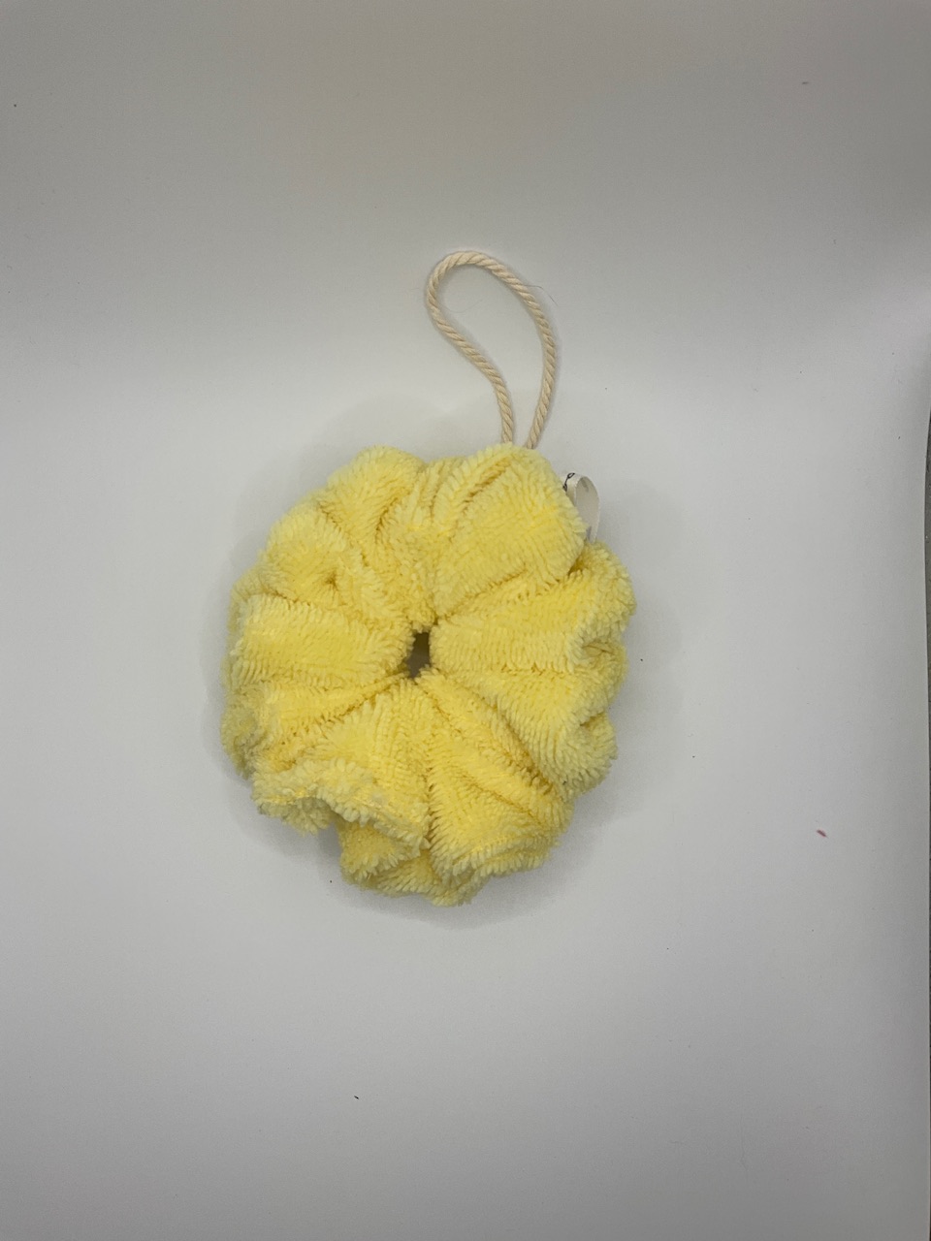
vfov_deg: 61.7
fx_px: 1040
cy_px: 620
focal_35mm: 29
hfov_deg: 48.2
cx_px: 466
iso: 25
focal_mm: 3
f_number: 1.8
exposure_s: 1/383
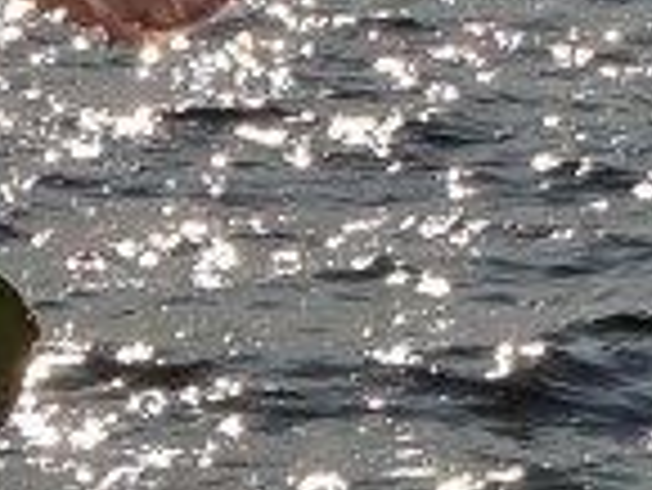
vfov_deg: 8.1
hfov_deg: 10.4
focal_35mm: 184
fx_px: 3469
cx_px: -265
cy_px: 441
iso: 50
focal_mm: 4.3
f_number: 2.4
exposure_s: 1/10309
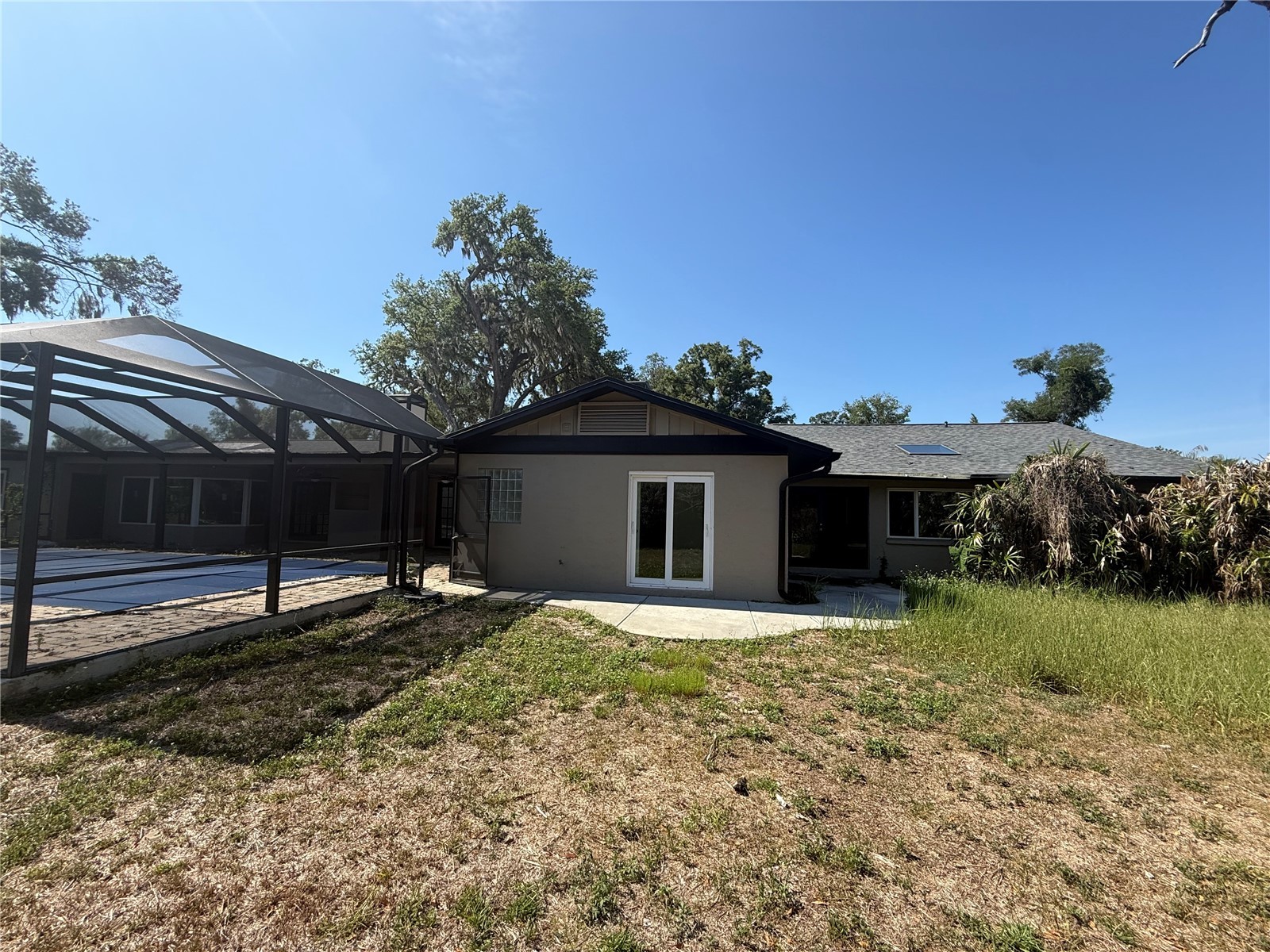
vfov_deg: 85.7
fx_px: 514
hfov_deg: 102.1
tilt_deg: +4.6
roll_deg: -1.6
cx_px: 635
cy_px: 476
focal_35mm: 14
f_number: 2.2
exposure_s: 1/1167
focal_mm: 2.22
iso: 50
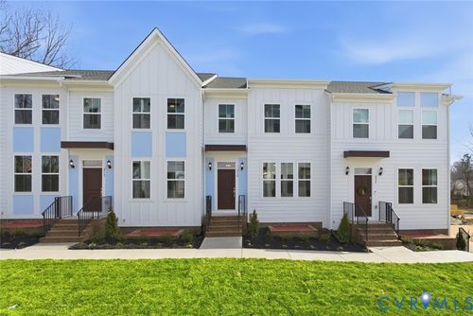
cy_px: 158
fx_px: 223
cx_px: 236
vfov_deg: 70.5
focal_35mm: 17
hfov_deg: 93.2
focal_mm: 17
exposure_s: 1/400
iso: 250
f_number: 7.1
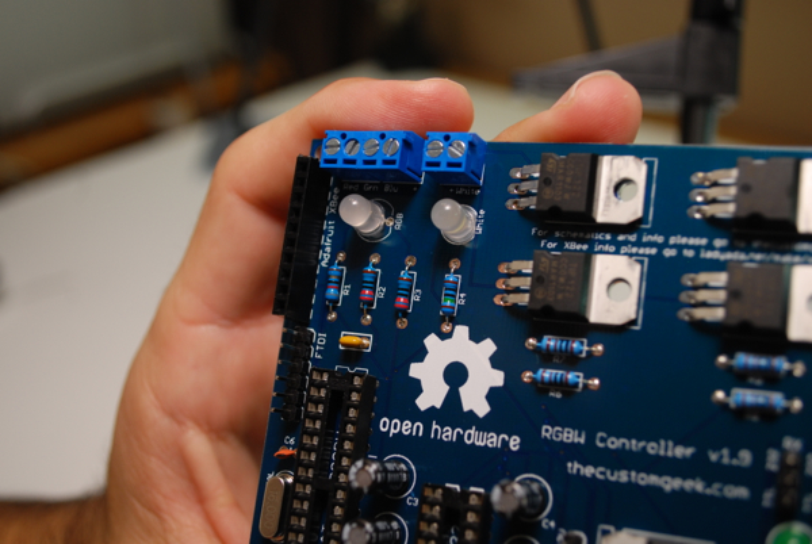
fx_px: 1016
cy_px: 272
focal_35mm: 45
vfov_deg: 30.0
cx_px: 406
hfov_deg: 43.5
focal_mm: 30
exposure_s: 1/60
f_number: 4.8
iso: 200
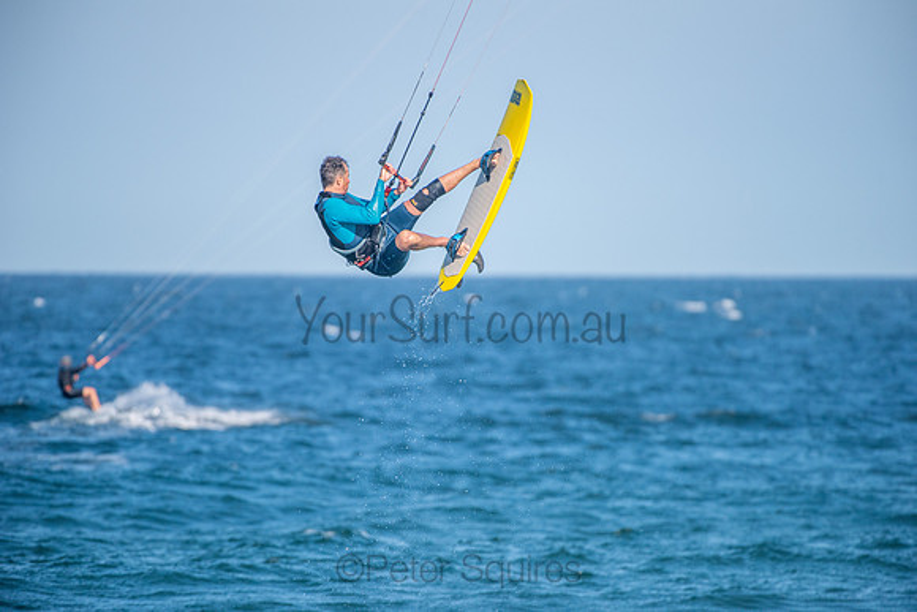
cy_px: 306
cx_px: 458
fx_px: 12738
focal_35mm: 500
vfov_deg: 2.8
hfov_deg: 4.1
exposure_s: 1/4000
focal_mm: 500
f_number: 5.6
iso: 560
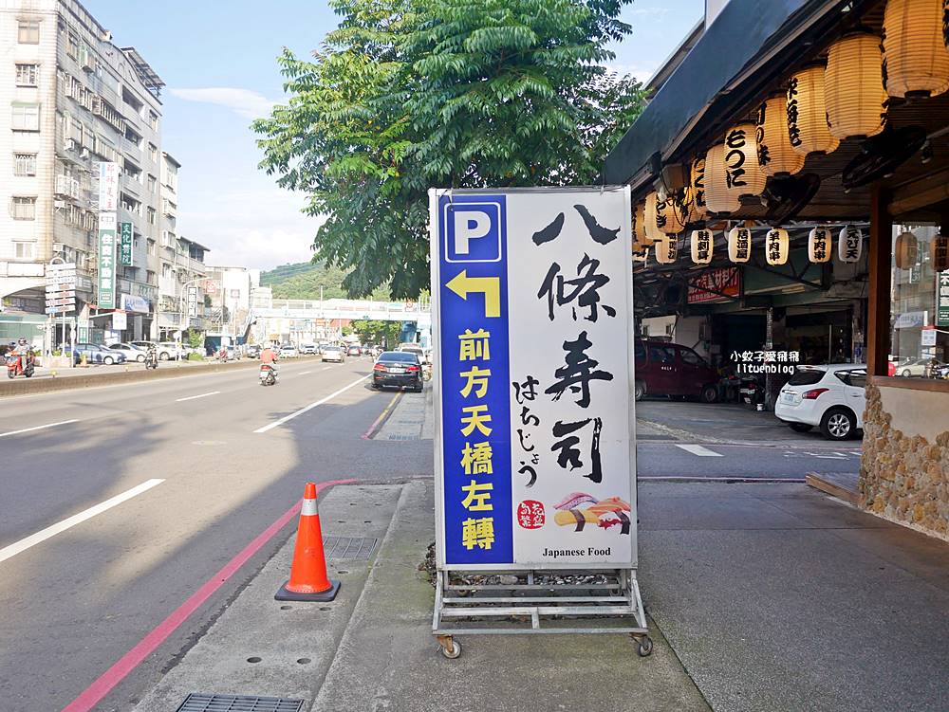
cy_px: 356
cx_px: 474
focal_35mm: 28
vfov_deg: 49.8
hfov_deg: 63.4
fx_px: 768
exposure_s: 1/800
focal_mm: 14
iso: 200
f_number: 3.2
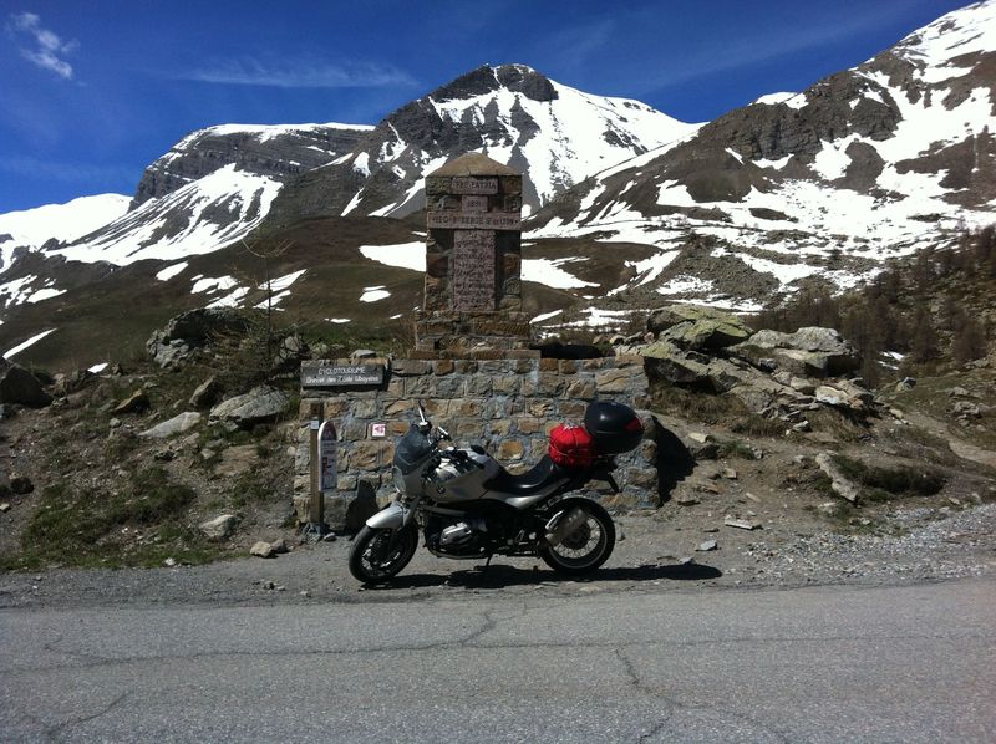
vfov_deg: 40.6
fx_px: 1006
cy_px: 372
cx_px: 498
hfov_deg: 52.7
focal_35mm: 35
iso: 80
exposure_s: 1/2320
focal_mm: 3.85
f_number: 2.8
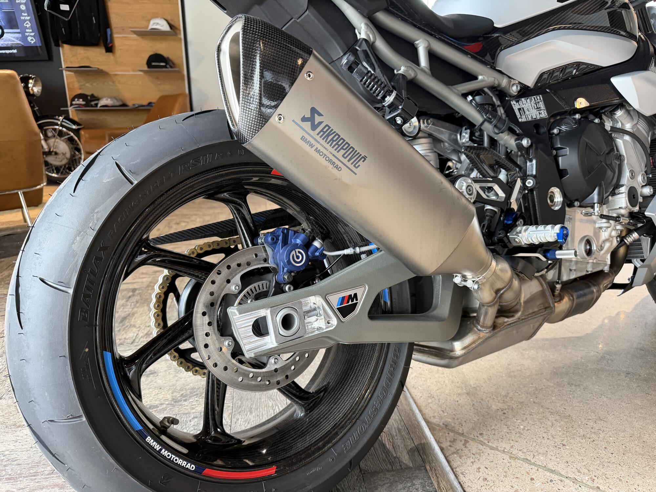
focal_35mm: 24
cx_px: 328
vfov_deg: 56.8
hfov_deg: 71.6
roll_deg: +0.7
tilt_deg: -15.4
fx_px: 455
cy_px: 246
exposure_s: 1/60
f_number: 1.78
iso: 320
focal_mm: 6.76
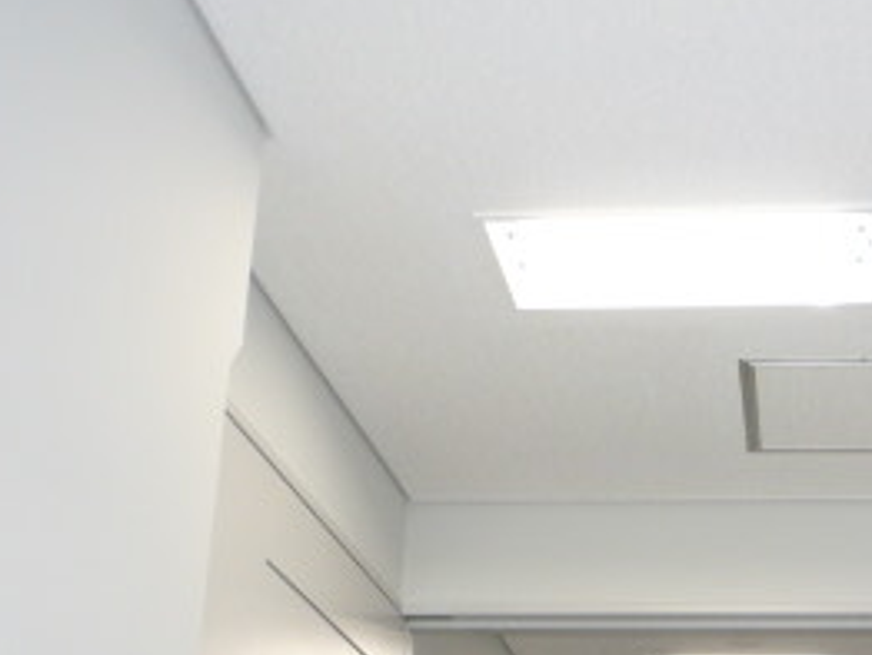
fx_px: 1538
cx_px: 712
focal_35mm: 61
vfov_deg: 23.3
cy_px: 612
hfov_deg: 30.8
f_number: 2.8
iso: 100
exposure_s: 1/40
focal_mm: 4.4
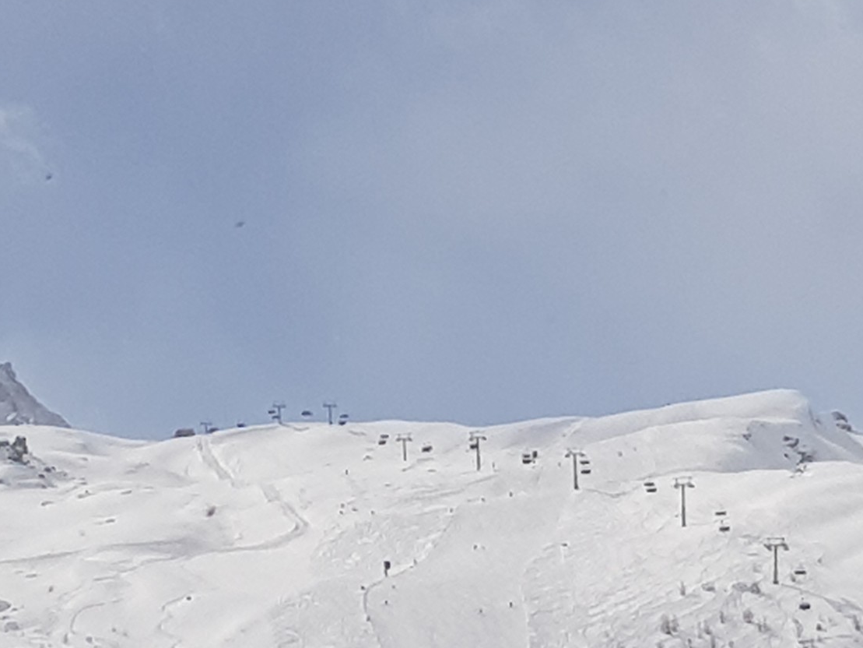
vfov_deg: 29.1
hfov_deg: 36.1
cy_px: 288
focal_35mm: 50
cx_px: 763
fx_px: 1247
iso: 40
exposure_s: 1/5472
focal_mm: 4.2
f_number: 1.7
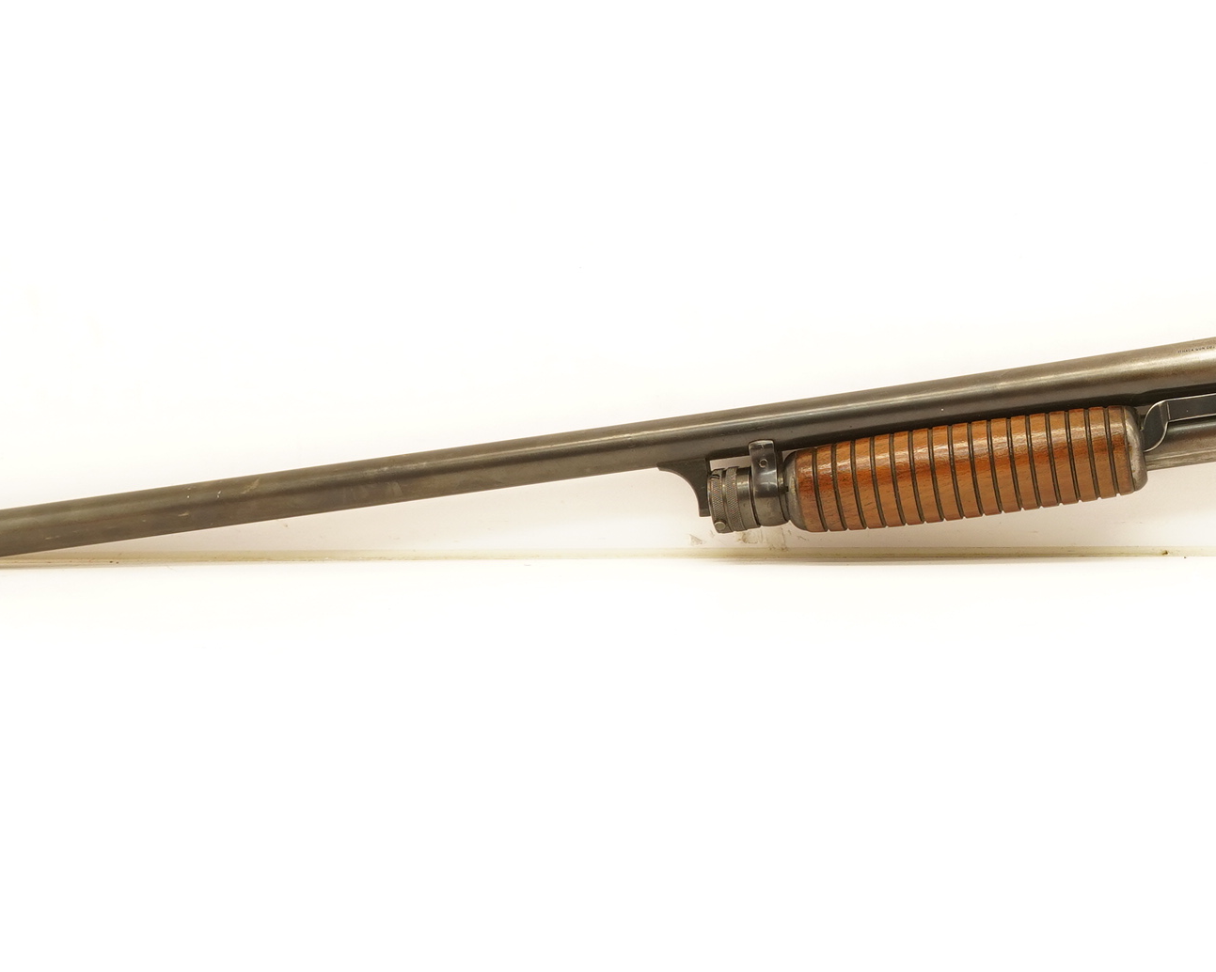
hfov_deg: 25.1
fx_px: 2591
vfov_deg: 21.2
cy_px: 386
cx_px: 1231
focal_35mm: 72
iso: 500
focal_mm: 22
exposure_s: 1/60
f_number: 5.6
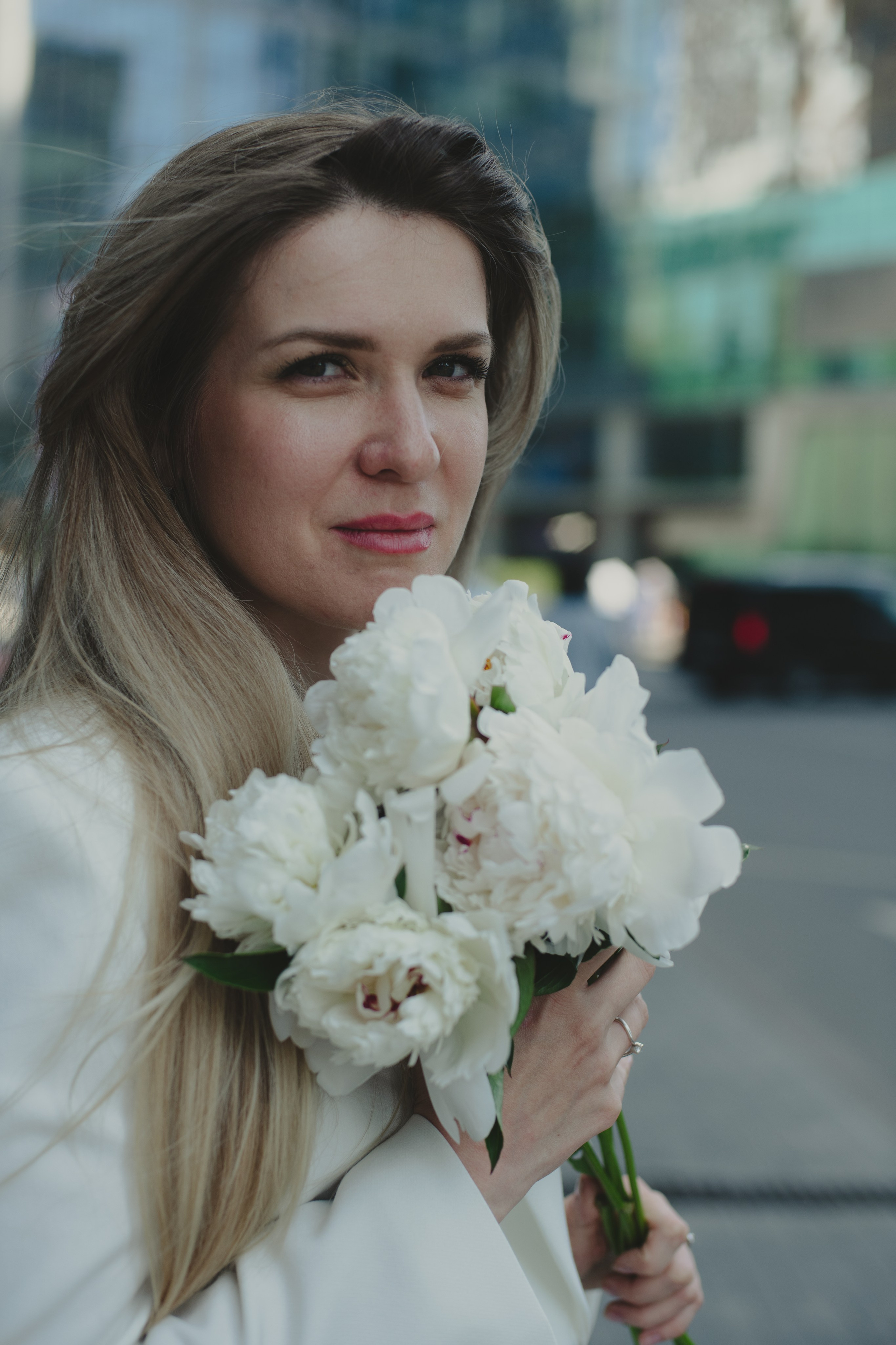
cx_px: 448
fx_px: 1867
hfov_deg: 27.0
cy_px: 672
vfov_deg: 39.6
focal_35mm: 50
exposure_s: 1/800
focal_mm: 50
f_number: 3.2
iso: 160
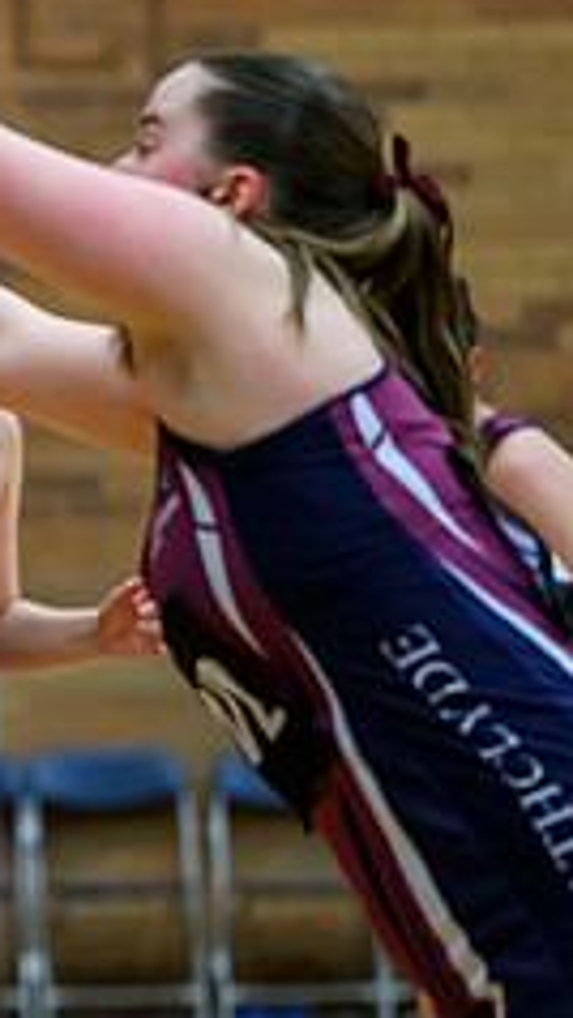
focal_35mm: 281
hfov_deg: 4.3
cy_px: 661
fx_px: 7585
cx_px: -577
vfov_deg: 7.7
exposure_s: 1/1000
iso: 5000
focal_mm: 110
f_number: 2.8
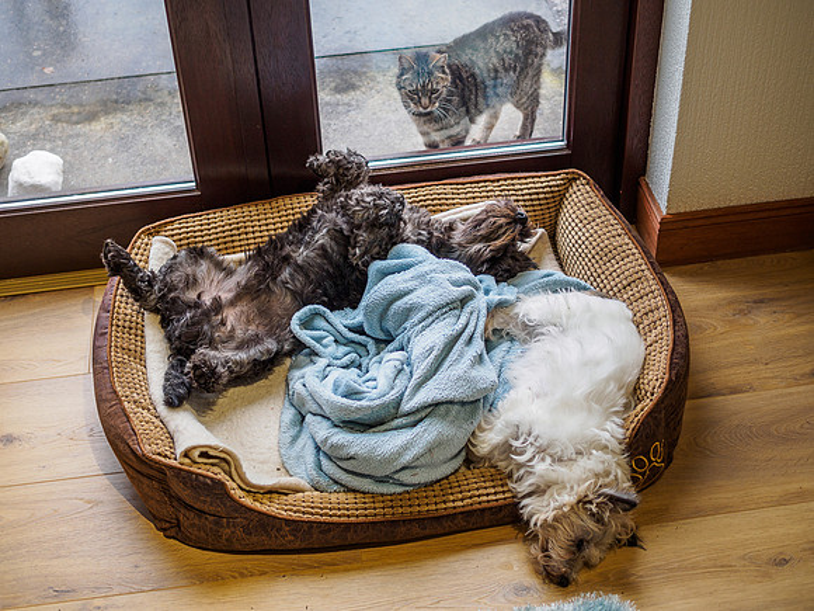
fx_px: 1244
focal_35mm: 53
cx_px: 383
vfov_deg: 27.6
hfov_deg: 36.2
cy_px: 288
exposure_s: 1/30
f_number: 1.8
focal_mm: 25
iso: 200
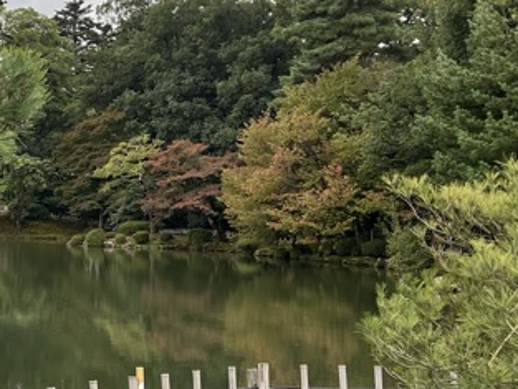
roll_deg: -1.9
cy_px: 126
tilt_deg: +0.6
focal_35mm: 85
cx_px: 13
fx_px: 1272
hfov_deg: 22.2
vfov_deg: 17.3
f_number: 1.5
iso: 40
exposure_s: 1/169
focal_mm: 5.7
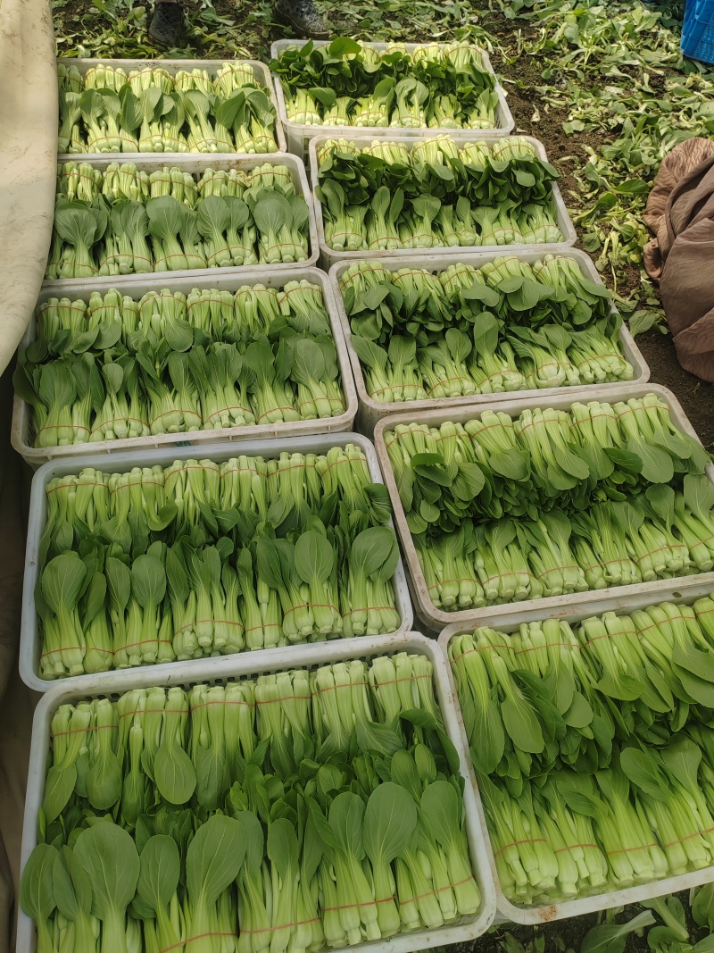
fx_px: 743
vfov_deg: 65.3
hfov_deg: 51.3
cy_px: 476
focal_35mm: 27
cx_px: 357
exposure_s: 1/570
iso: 100
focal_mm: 5.52
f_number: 1.9
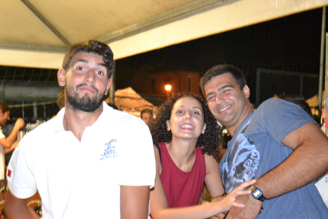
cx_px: 153
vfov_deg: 26.2
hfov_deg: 38.5
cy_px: 112
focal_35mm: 52
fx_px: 470
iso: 3200
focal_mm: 31
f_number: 4
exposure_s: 1/60
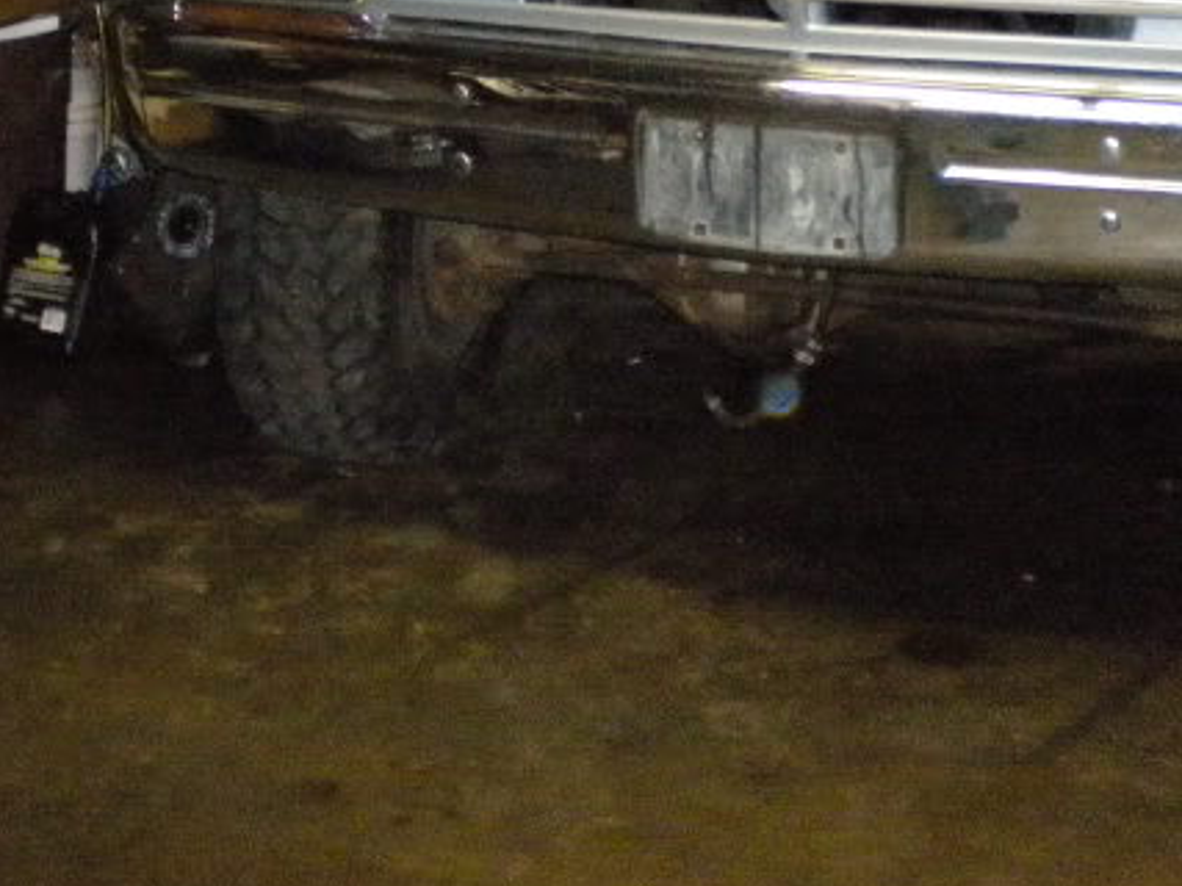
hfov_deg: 23.1
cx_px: 346
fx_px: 2867
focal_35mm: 84
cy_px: -163
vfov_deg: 16.8
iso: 800
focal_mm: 6.3
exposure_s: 1/30
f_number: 3.1
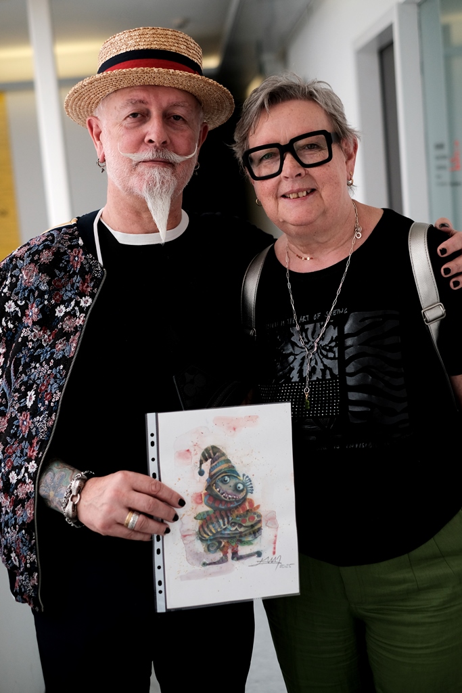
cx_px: 231
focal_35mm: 53
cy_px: 346
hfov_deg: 25.5
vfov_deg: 37.5
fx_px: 1020
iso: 800
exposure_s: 1/1400
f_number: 2
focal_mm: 35
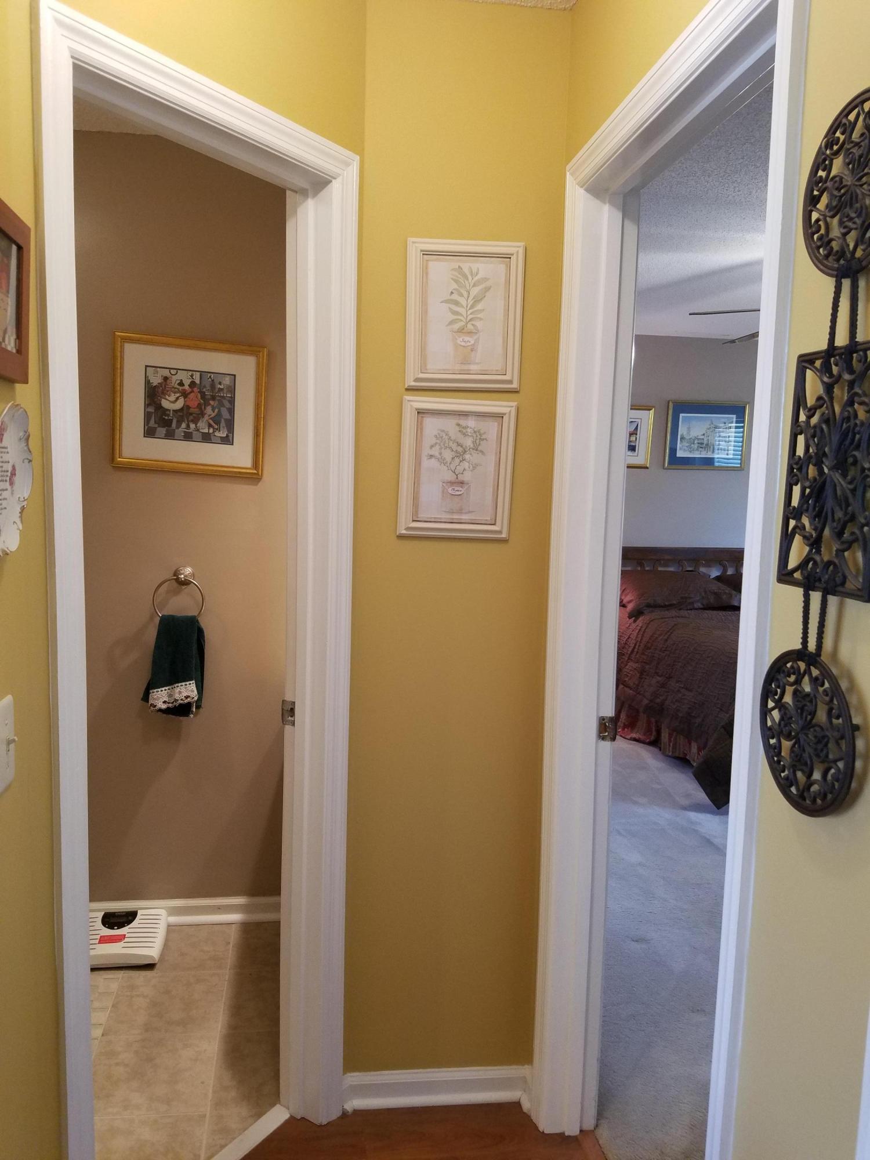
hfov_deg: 53.1
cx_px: 435
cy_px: 580
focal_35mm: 26
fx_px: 871
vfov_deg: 67.3
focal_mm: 4.2
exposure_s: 1/40
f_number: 1.7
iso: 160
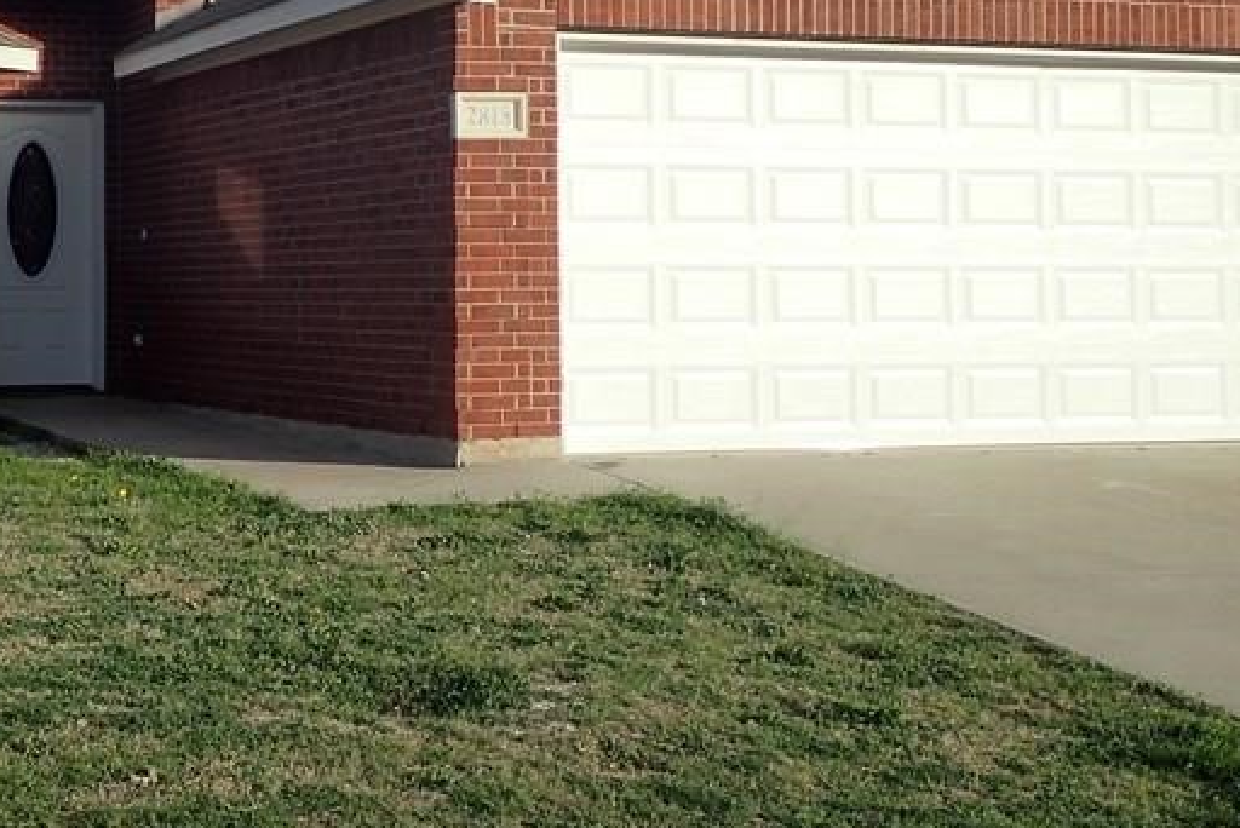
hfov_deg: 25.3
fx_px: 2723
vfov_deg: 17.1
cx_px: 259
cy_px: 148
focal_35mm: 79
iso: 100
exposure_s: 1/800
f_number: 3.5
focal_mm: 6.86
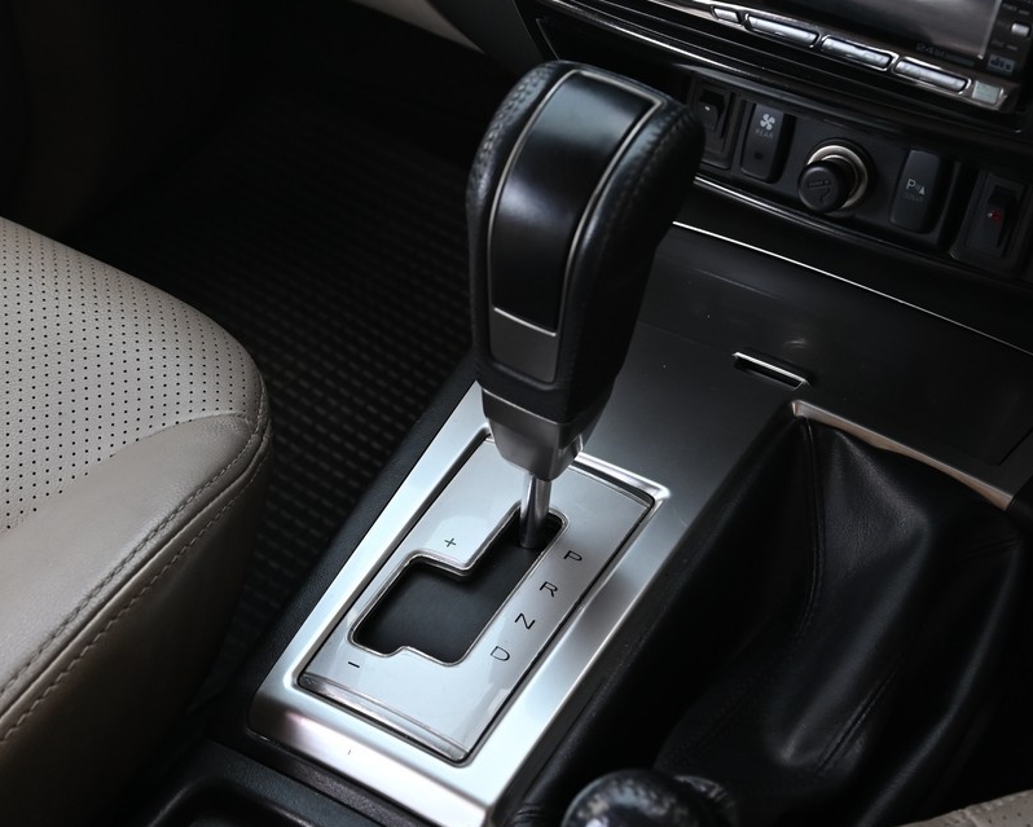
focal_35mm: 53
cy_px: 443
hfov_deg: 35.3
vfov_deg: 28.6
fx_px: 1621
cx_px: 480
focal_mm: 27.5
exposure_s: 1/45
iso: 400
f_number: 5.6
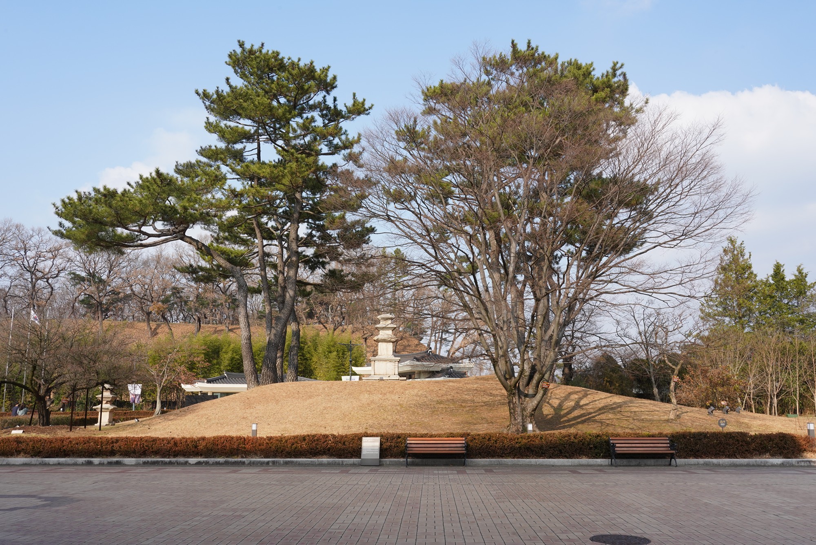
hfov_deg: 60.3
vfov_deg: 42.3
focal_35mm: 31
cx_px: 408
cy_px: 272
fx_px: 703
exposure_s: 1/100
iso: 320
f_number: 18
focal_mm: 31
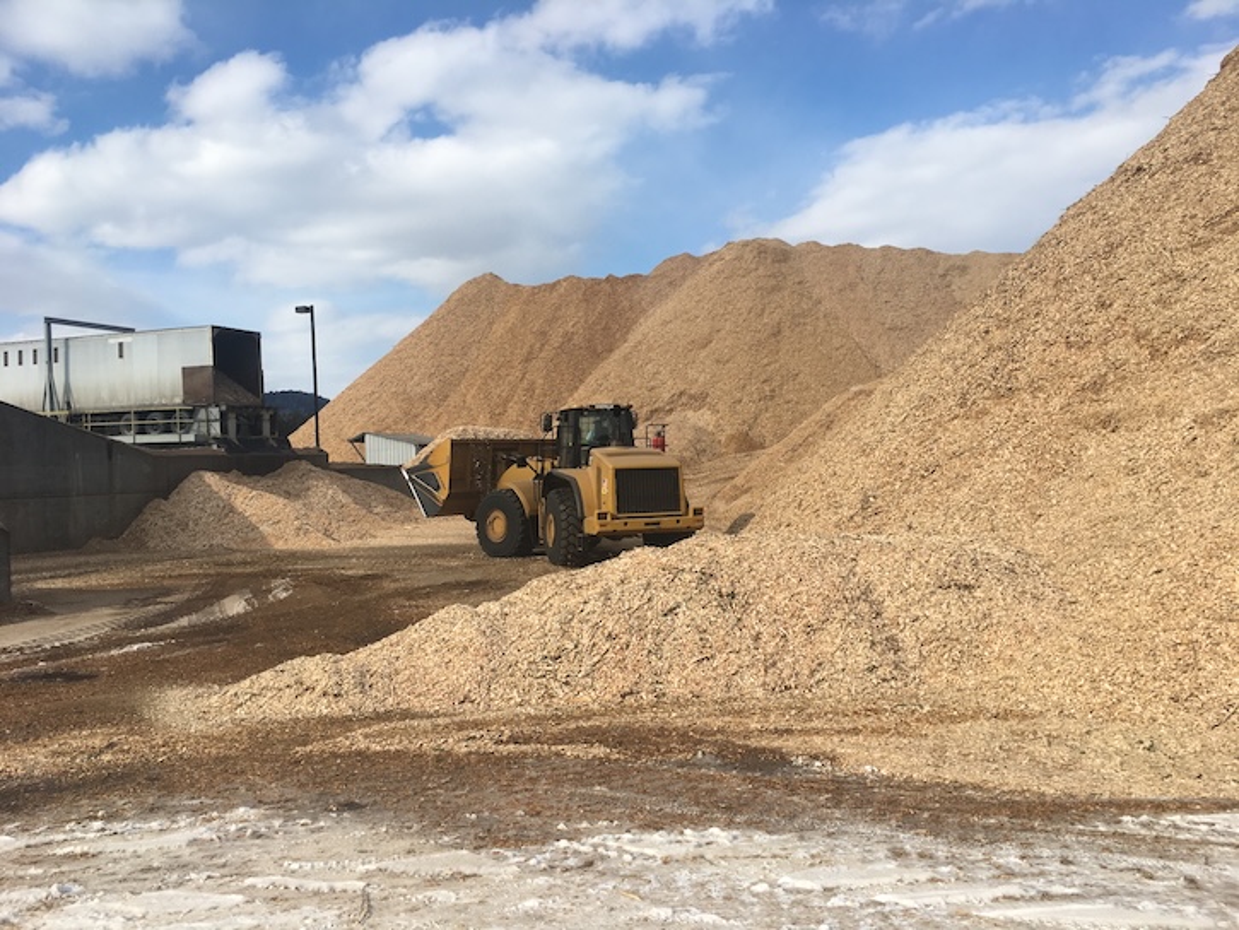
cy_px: 465
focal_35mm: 29
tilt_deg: -1.0
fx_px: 1038
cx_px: 620
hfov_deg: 61.7
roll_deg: +1.1
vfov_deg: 48.2
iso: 25
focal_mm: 4.15
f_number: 2.2
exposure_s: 1/1972
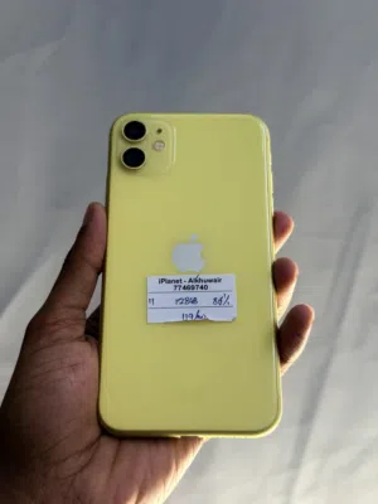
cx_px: 189
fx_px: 699
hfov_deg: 30.3
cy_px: 252
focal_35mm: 48
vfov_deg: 39.7
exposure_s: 1/112
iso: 100
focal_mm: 6.76
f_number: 1.78
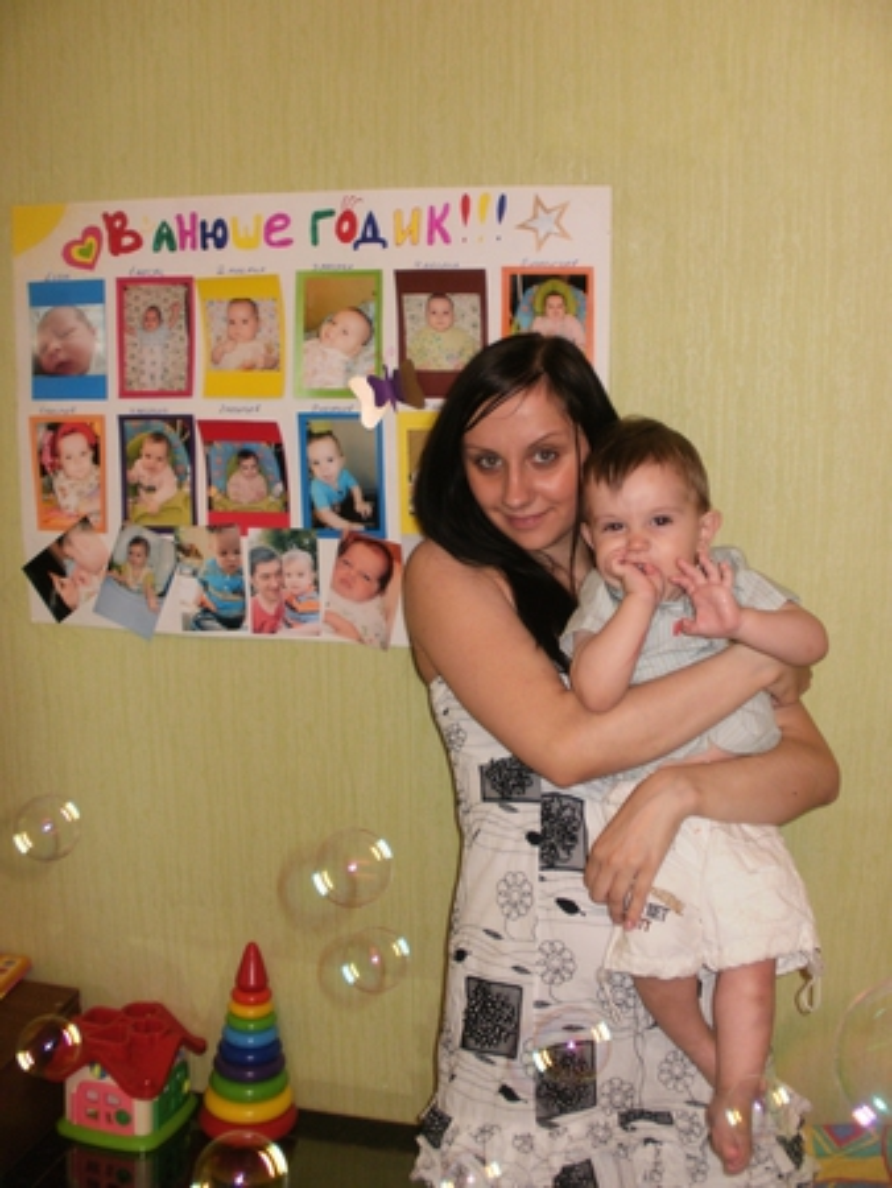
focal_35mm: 36
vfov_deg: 51.3
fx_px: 1236
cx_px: 446
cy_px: 594
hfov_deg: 39.7
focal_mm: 6.3
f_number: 3.5
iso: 125
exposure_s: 1/30
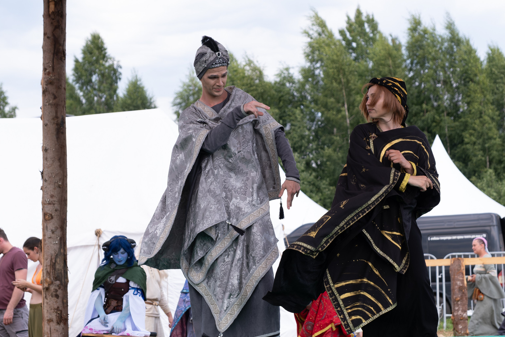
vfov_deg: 14.4
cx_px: 281
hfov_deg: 21.4
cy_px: 167
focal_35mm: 95
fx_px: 1333
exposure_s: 1/800
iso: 200
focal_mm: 47
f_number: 3.6
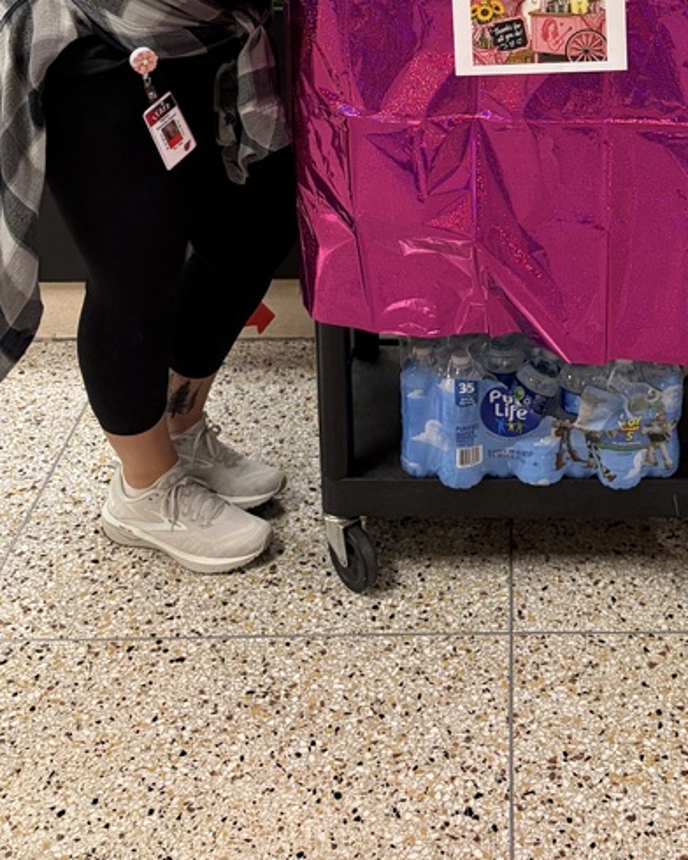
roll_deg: +0.1
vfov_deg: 32.2
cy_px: -28
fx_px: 1349
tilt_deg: -14.9
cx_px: 544
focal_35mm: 53
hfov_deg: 28.1
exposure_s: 1/60
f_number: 1.6
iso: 200
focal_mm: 5.96
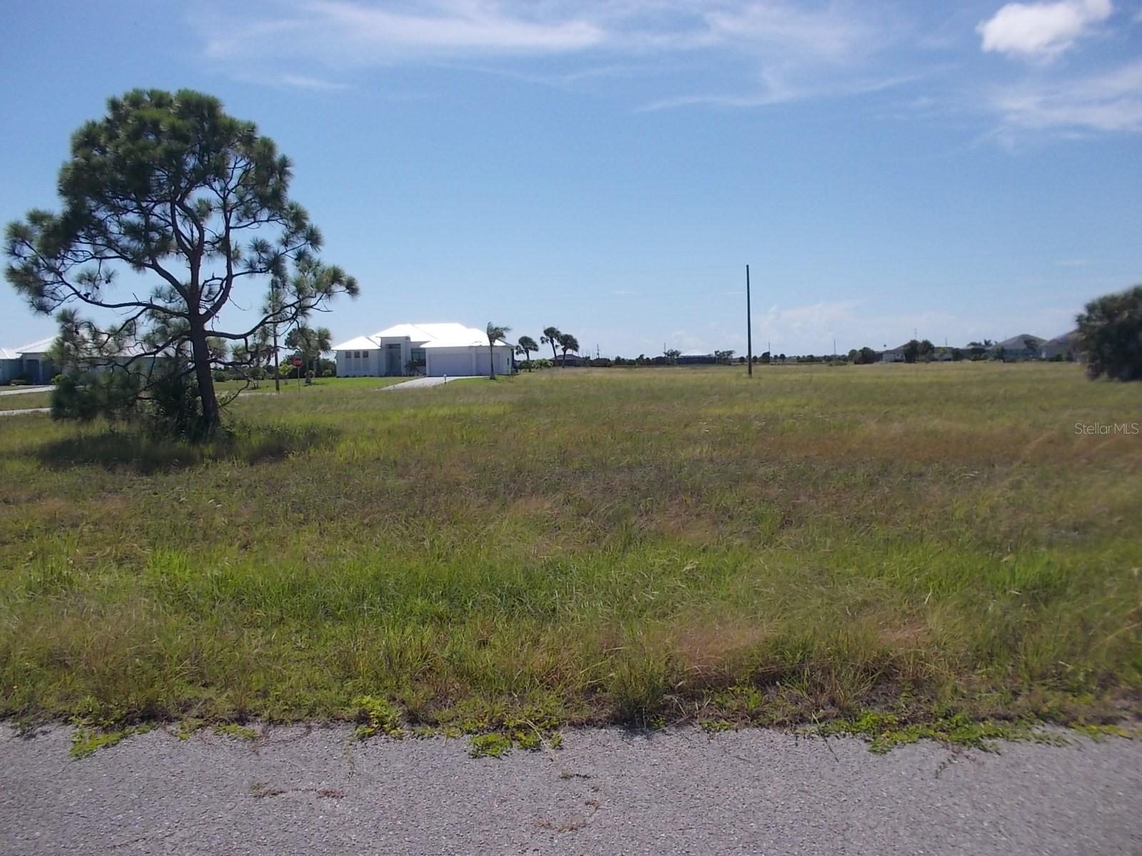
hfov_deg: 61.7
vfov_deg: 48.2
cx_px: 571
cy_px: 428
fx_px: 957
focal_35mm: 29
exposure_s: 1/1499
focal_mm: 4.1
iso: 80
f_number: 3.3
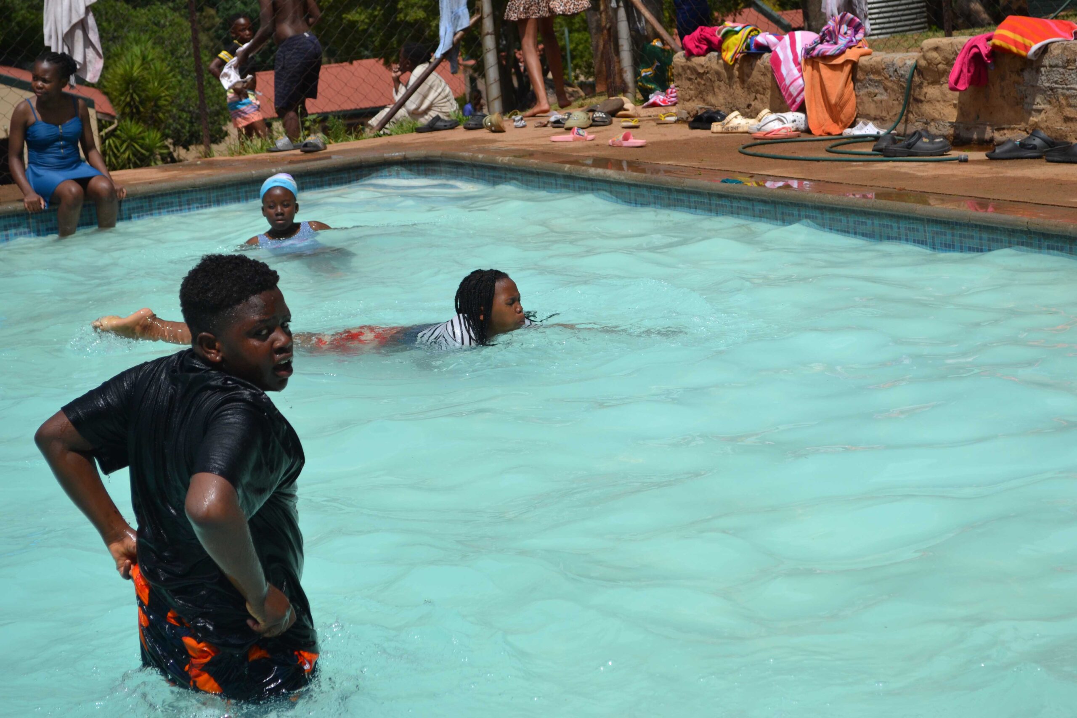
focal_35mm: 78
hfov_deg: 26.0
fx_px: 2333
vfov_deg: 17.5
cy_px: 359
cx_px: 538
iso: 320
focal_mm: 52
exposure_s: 1/2000
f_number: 7.1
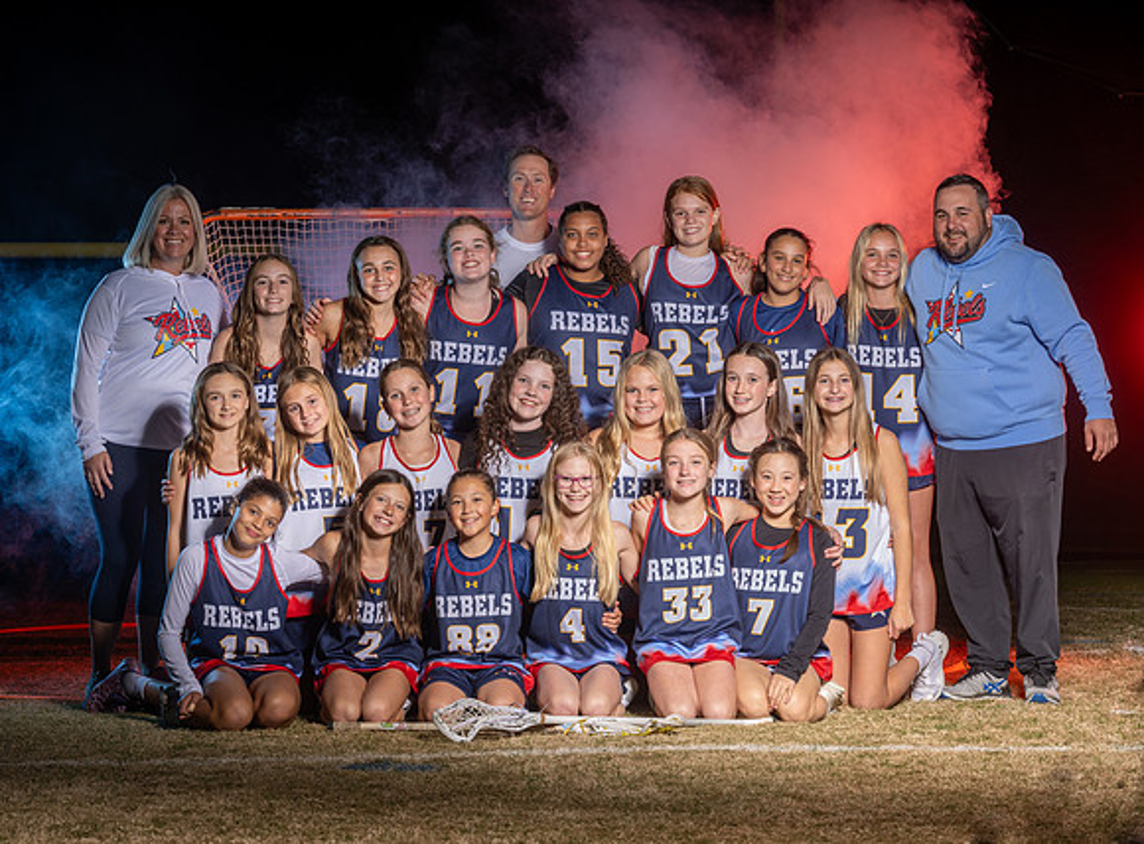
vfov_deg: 16.2
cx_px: 590
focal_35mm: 90
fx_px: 2973
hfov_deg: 21.8
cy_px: 434
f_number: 9
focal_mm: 81
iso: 64
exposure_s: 1/200
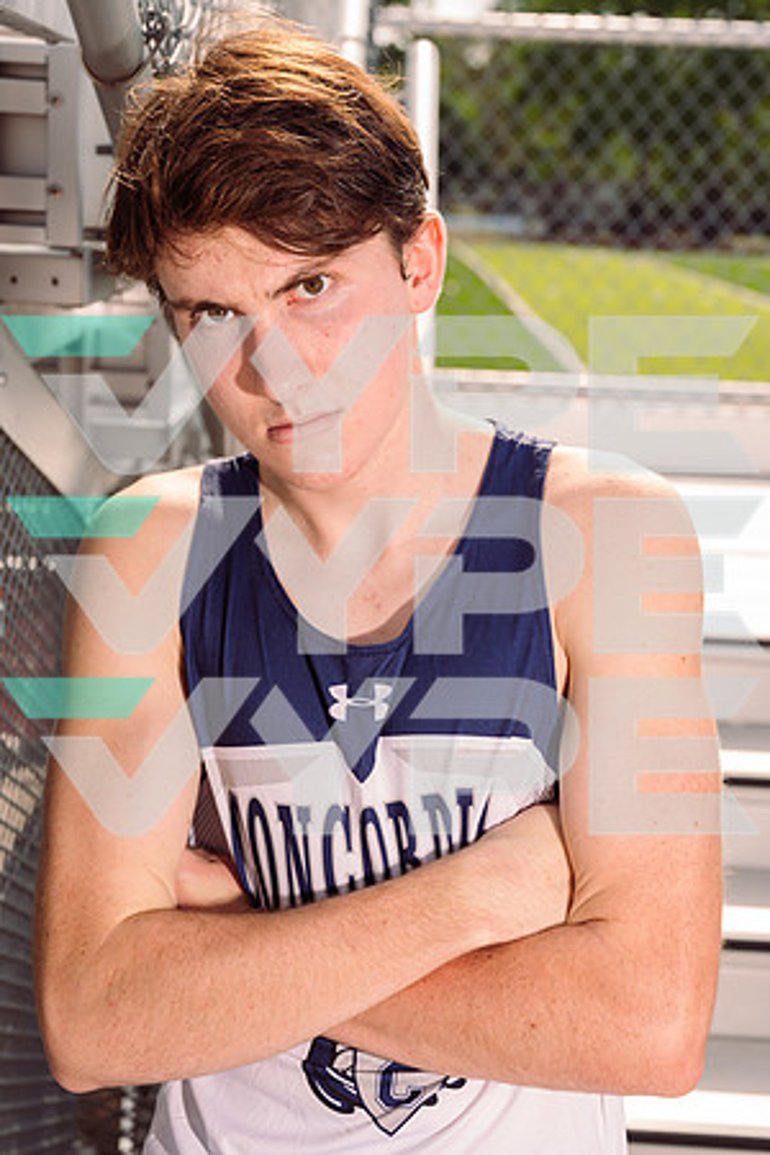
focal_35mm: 70
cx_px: 385
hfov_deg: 19.5
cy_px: 578
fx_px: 2246
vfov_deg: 28.8
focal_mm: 70
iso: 64
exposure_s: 1/250
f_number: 6.3
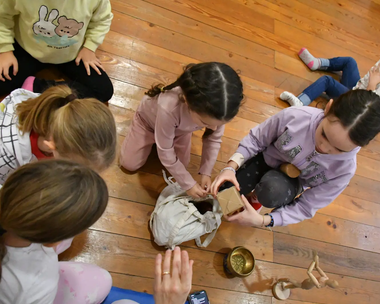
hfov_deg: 57.0
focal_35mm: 31
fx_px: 349
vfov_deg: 47.1
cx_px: 211
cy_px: 152
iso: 12800
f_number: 3.5
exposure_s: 1/250
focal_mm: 18
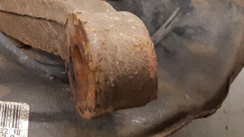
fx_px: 537
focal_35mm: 83
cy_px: -44
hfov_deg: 24.6
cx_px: 8
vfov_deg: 14.0
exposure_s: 1/50
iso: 250
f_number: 1.7
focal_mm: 3.93
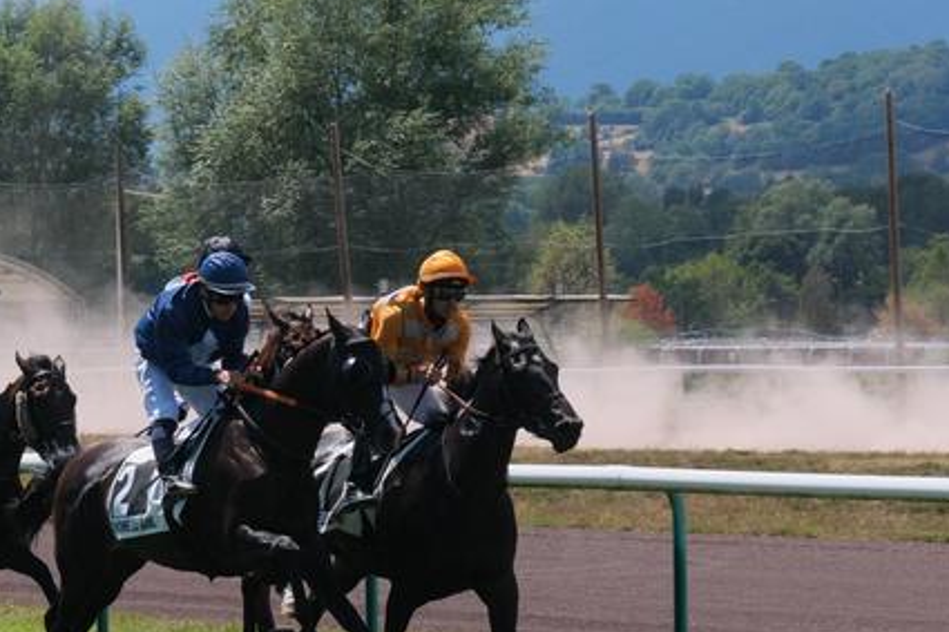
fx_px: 6983
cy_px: 525
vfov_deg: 5.2
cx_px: 143
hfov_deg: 7.8
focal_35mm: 265
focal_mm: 83.3
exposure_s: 1/1000
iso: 800
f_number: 10
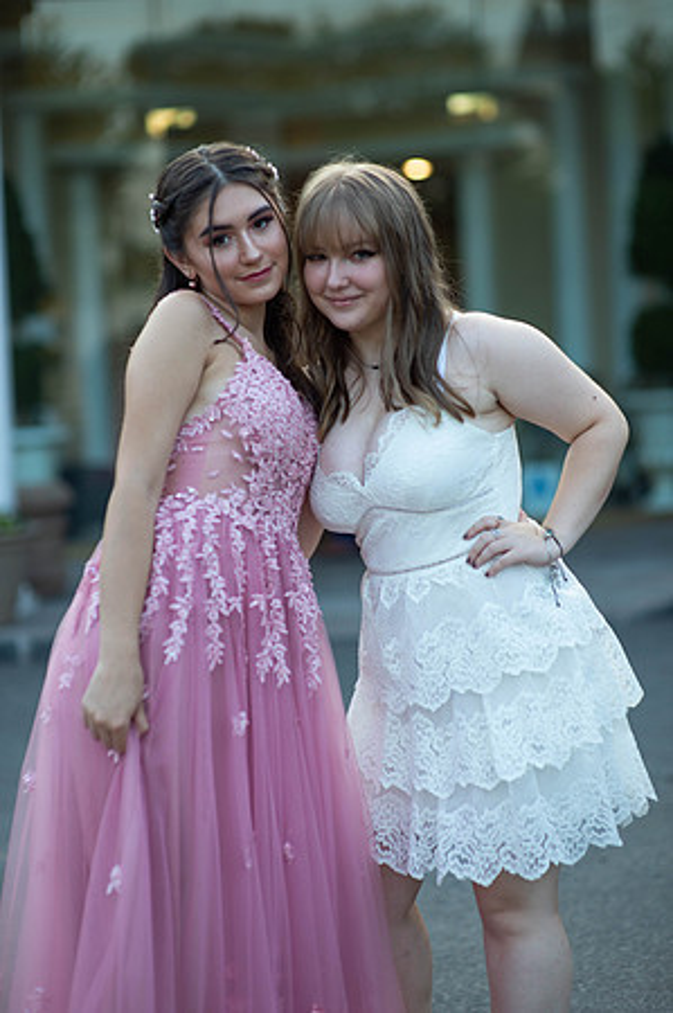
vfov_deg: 23.9
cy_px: 506
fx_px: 2389
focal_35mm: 85
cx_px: 336
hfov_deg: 16.0
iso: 250
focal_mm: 85
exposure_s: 1/1000
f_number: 2
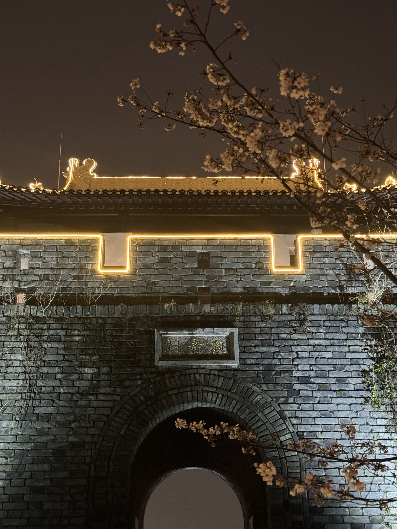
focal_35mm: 48
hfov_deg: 30.3
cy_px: 264
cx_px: 198
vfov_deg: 39.7
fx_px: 734
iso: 640
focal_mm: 6.86
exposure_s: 1/25
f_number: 1.78
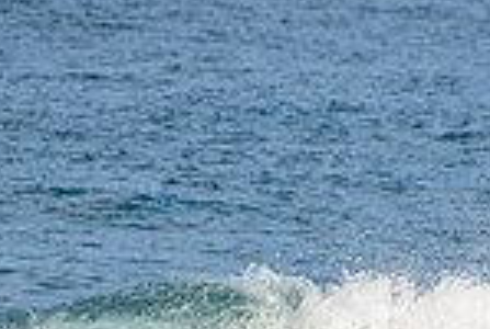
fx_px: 32445
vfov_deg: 0.6
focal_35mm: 2379
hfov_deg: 0.9
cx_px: 901
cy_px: 350
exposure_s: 1/1250
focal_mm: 500
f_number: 5.6
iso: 140
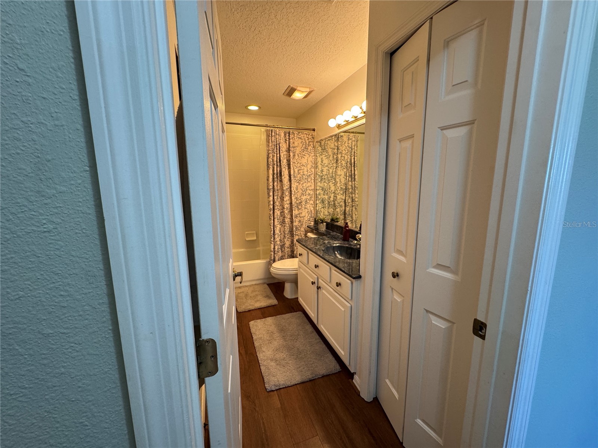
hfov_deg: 102.1
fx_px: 242
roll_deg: +0.0
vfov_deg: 85.7
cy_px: 224
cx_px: 299
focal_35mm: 14
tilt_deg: -10.2
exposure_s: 1/60
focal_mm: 2.22
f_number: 2.2
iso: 200
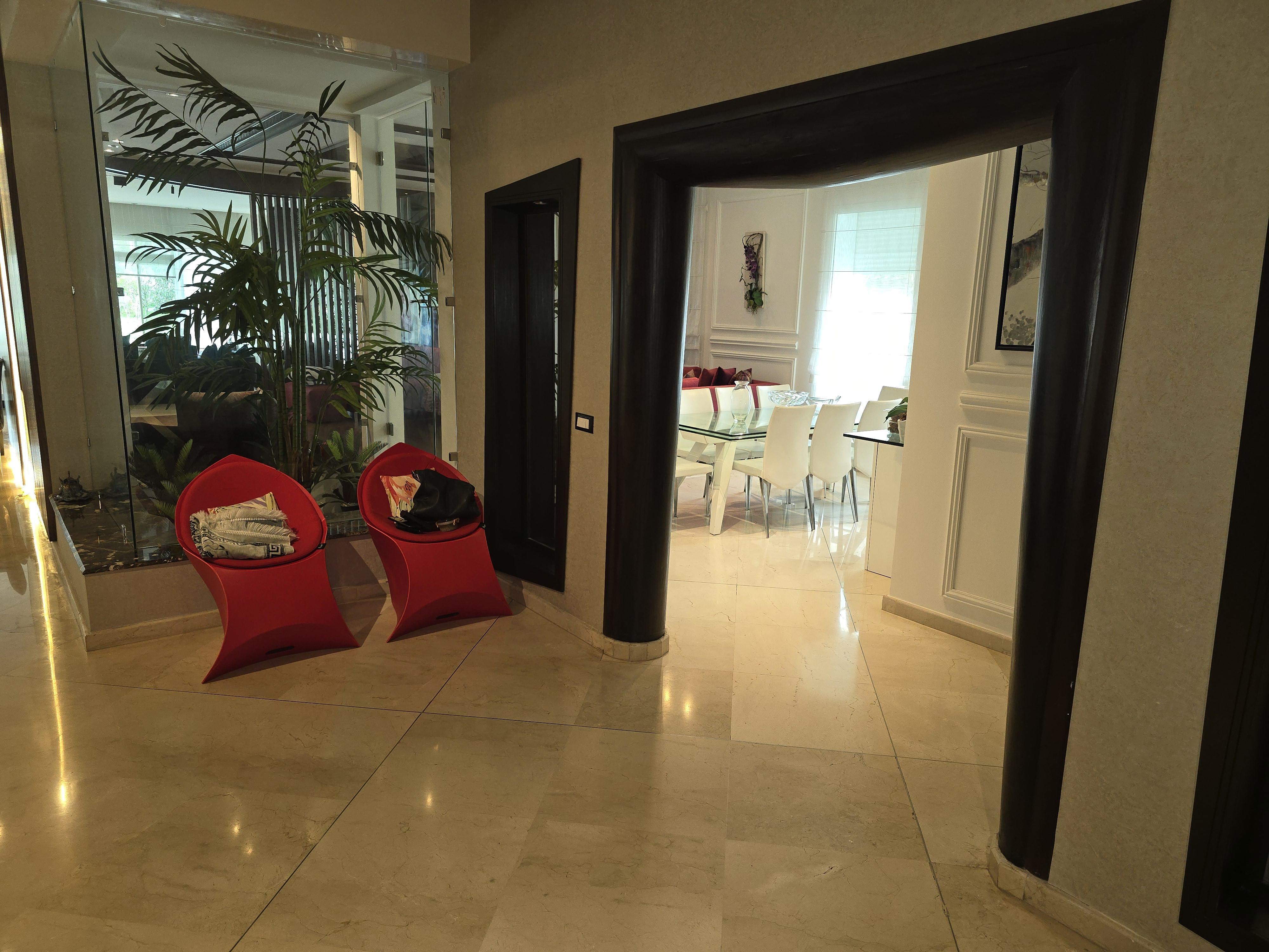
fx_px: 843
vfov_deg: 58.9
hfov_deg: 73.9
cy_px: 476
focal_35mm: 23
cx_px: 634
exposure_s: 1/33
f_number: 1.7
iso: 100
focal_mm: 6.3
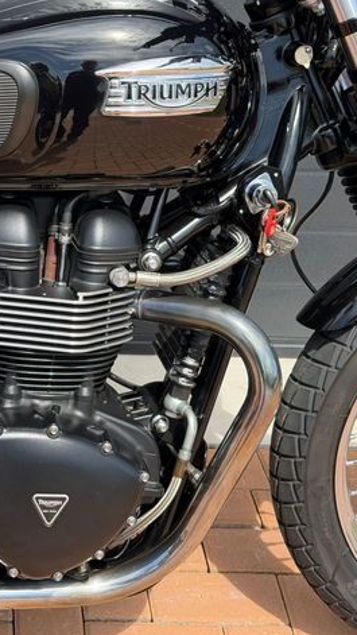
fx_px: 1195
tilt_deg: -27.6
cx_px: 26
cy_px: 320
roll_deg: -2.9
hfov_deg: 16.7
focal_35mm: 71
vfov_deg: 29.7
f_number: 1.78
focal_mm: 6.76
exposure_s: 1/1931
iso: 100
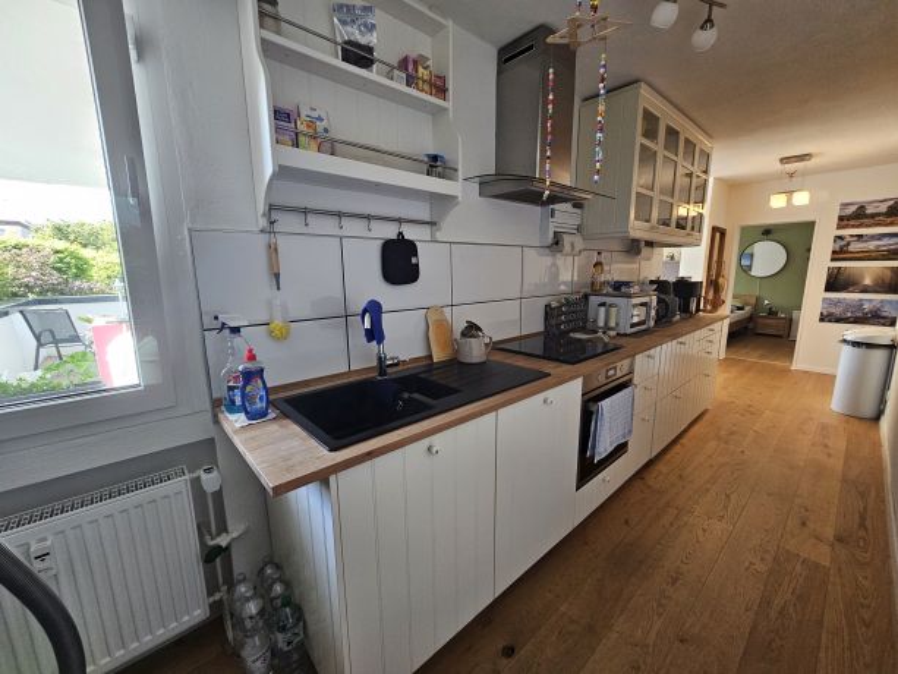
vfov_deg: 89.9
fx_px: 337
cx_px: 449
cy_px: 337
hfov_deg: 106.2
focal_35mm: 13
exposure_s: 1/50
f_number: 2.2
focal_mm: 2.2
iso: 320
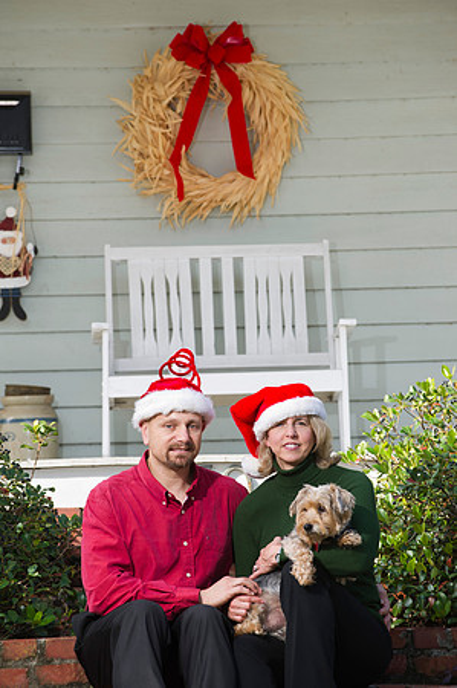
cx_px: 228
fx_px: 3817
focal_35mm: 200
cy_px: 344
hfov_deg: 6.9
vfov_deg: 10.3
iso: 125
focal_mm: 200
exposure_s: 1/100
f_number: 5.6
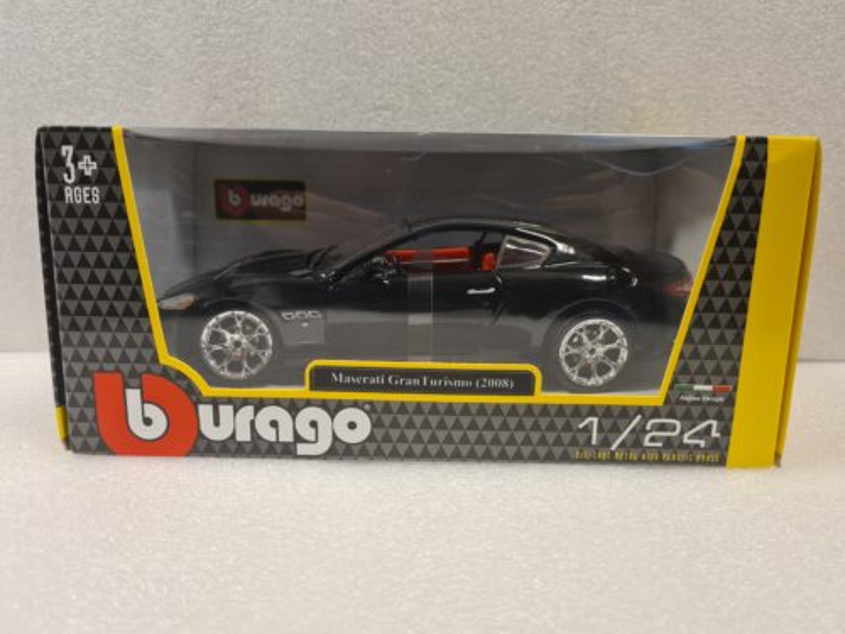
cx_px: 422
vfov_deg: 53.1
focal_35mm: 26
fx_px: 635
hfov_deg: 67.3
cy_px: 317
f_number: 1.8
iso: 160
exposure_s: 1/50
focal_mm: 5.4
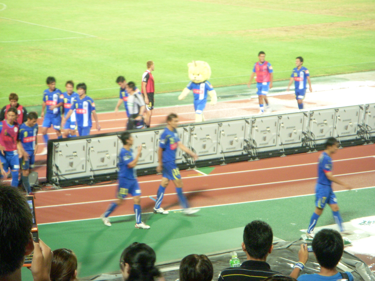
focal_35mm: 114
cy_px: 140
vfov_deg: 13.0
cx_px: 188
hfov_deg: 17.3
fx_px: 1235
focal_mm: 18.9
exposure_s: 1/20
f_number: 4.2
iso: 400
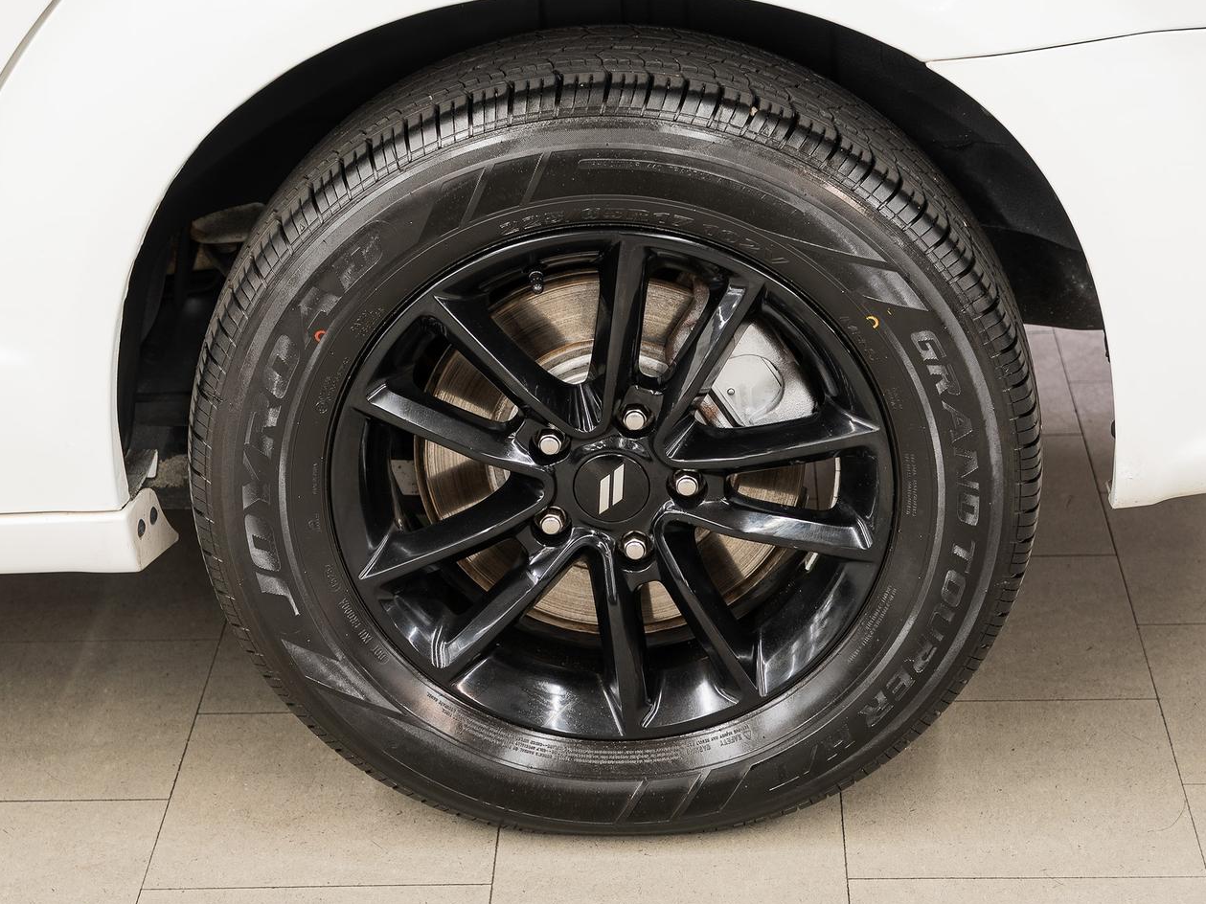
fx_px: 2822
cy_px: 501
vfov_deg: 18.2
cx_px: 612
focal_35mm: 81
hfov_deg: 24.1
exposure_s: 1/2.5
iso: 100
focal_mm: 63
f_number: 5.6
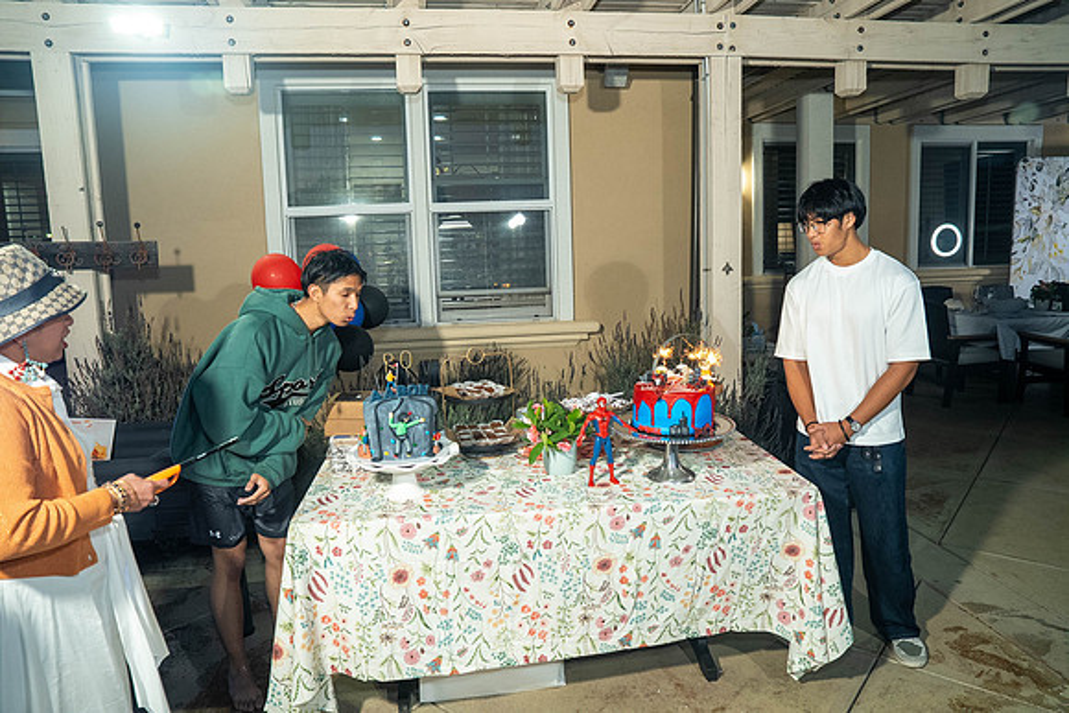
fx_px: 713
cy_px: 356
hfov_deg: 73.7
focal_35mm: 24
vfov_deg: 53.2
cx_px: 534
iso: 640
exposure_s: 1/160
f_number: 3.5
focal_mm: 24
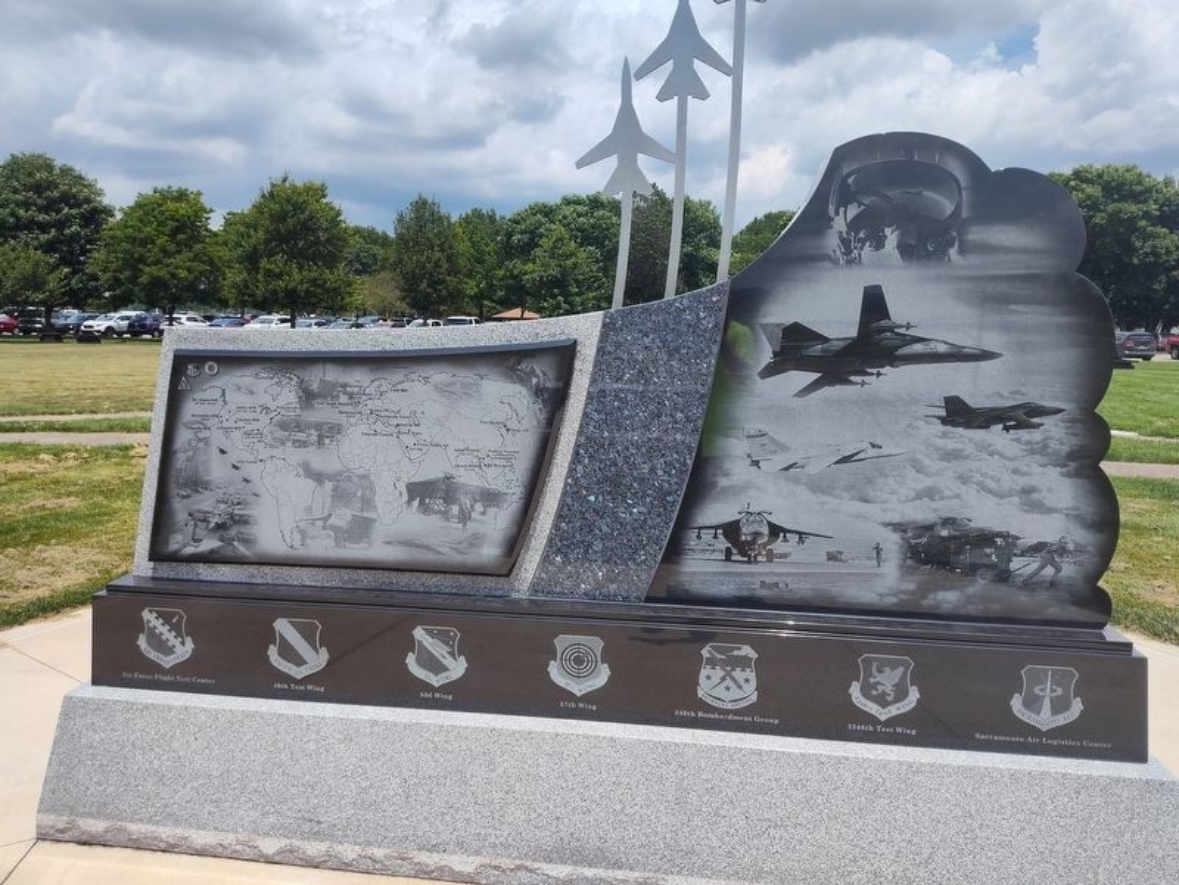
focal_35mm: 23
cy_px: 442
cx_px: 590
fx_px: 783
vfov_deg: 58.9
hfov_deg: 73.9
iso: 100
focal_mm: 5.56
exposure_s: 1/2723
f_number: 1.8
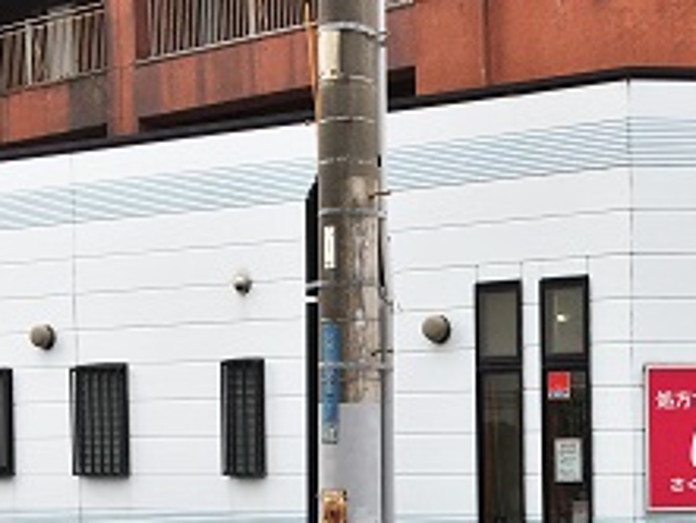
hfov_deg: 29.9
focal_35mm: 63
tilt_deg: -1.4
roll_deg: +0.3
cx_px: 567
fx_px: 1267
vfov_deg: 23.2
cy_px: 347
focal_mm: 4.15
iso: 25
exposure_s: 1/356
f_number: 2.2
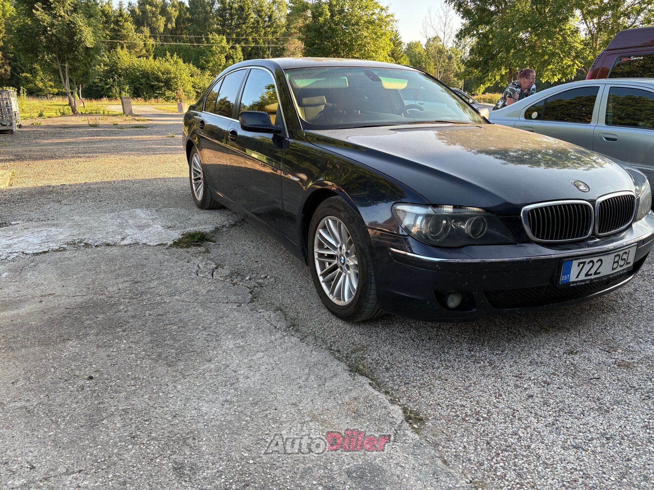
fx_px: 491
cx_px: 327
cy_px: 245
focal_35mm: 26
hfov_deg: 67.3
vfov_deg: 53.1
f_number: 1.6
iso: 40
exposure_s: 1/217
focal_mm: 5.96
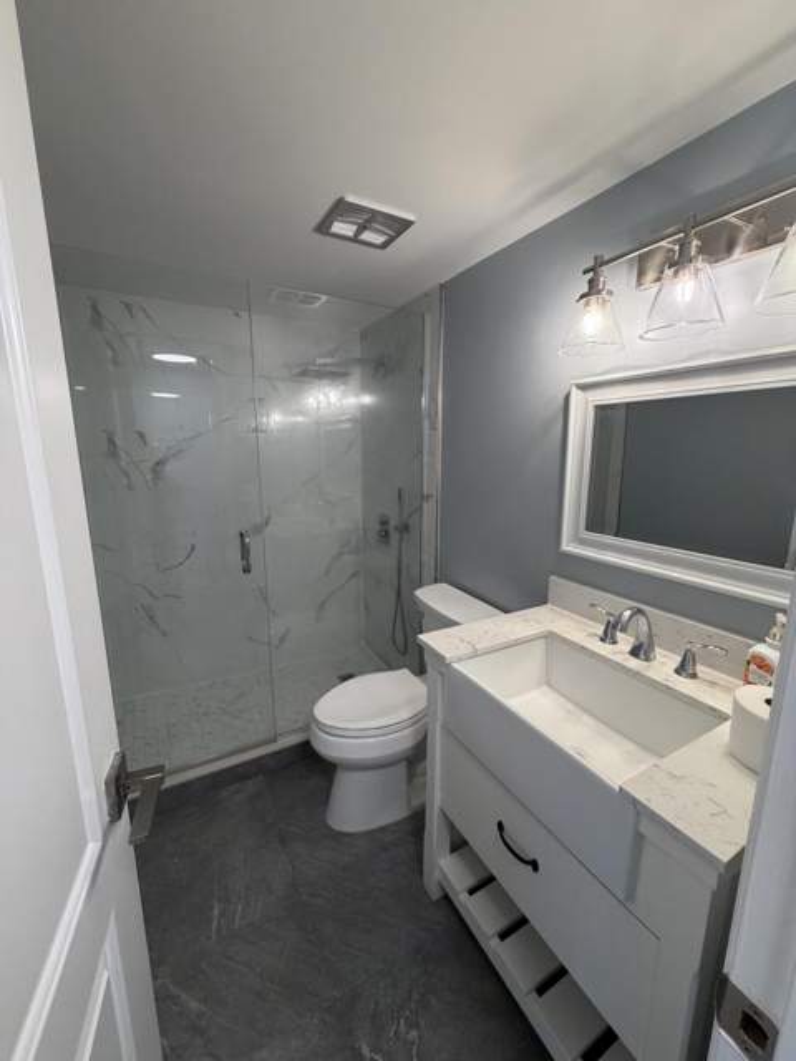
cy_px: 530
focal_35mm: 14
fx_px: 429
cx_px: 398
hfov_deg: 85.7
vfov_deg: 102.1
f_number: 2.2
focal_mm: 2.22
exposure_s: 1/120
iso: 320
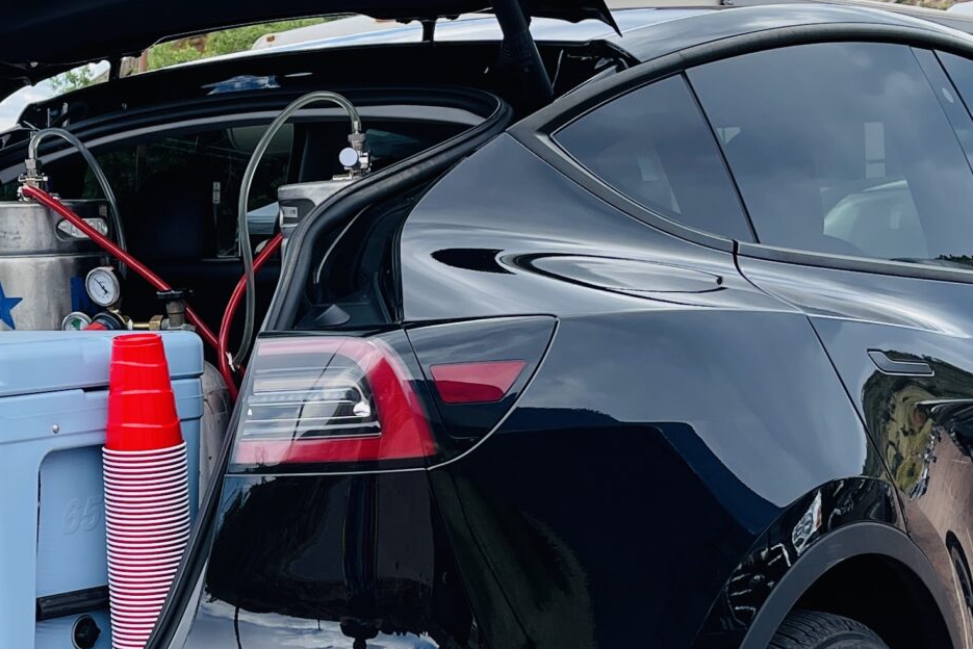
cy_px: 347
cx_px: 304
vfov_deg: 18.4
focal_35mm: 74
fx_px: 2001
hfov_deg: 27.1
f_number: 1.6
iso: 32
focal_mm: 5.1
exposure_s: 1/1618
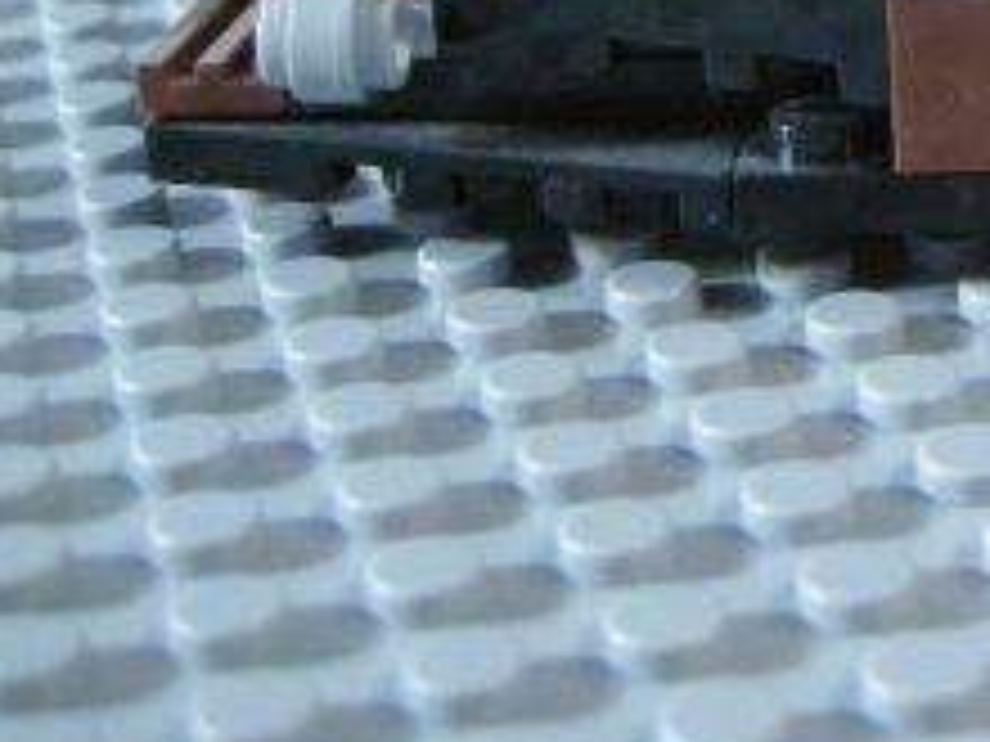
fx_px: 2803
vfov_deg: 14.5
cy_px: -198
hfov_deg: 18.5
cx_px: 1332
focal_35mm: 98
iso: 400
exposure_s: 1/26
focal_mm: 7.5
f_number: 2.7
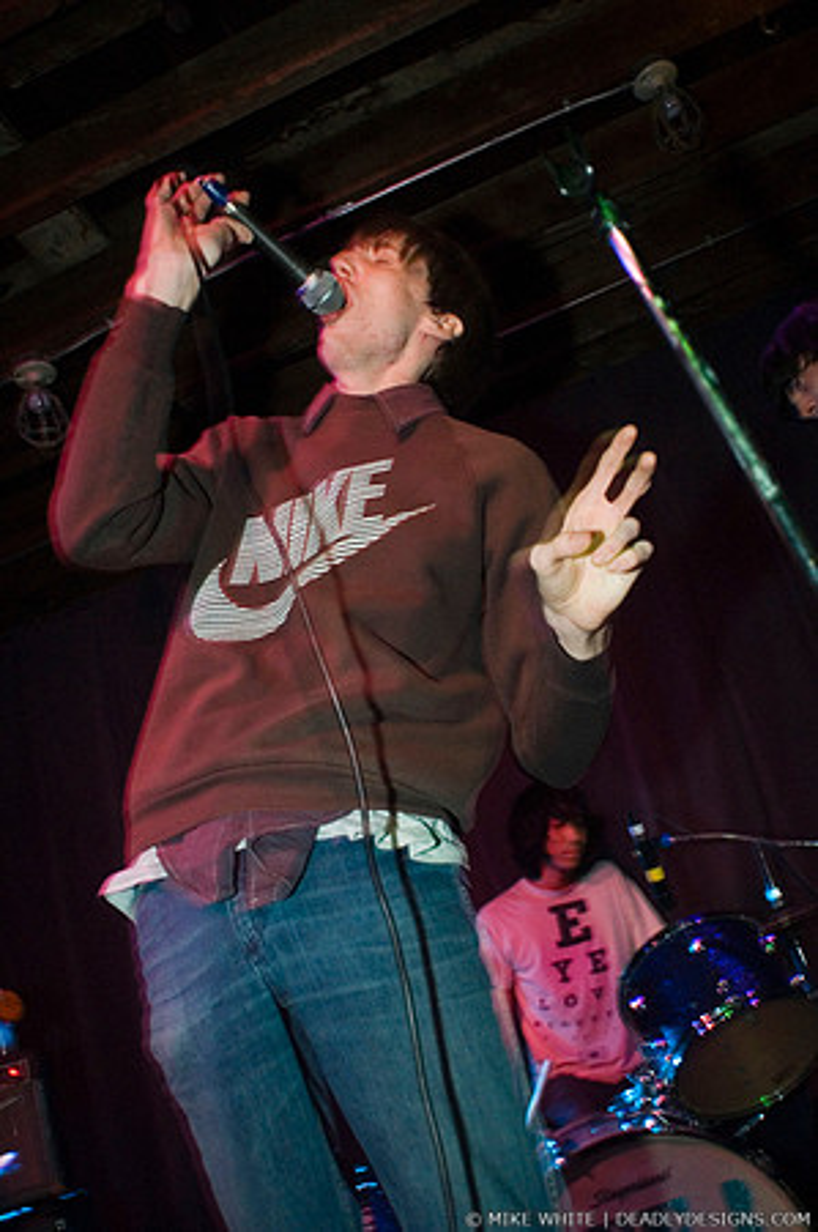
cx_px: 409
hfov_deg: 43.5
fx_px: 1025
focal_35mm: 30
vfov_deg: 62.0
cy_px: 616
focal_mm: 20
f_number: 2.8
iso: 800
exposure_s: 1/15
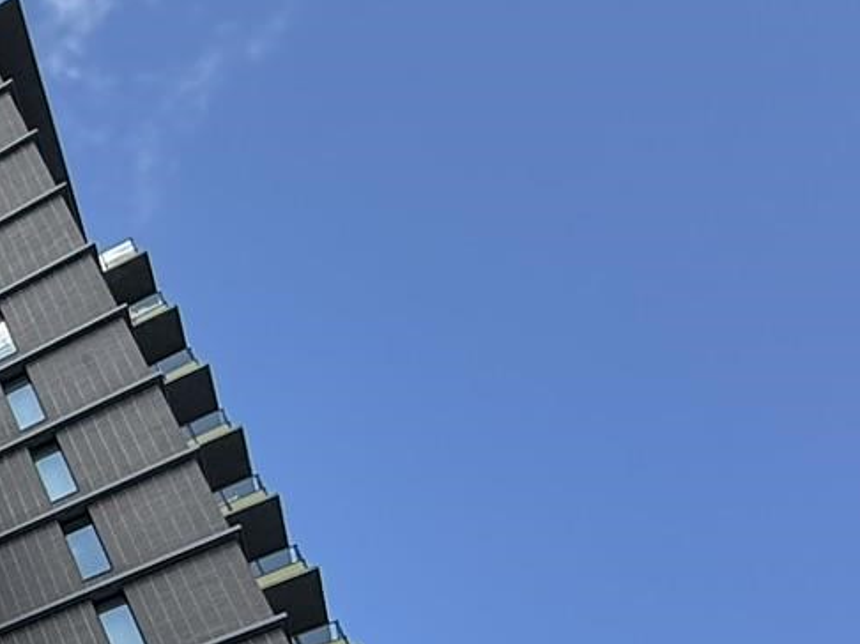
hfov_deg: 20.2
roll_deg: -1.8
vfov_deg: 20.4
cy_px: 1030
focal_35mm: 59
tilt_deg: +31.7
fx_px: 1465
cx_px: -782
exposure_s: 1/1017
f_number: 2.2
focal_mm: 2.22
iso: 64
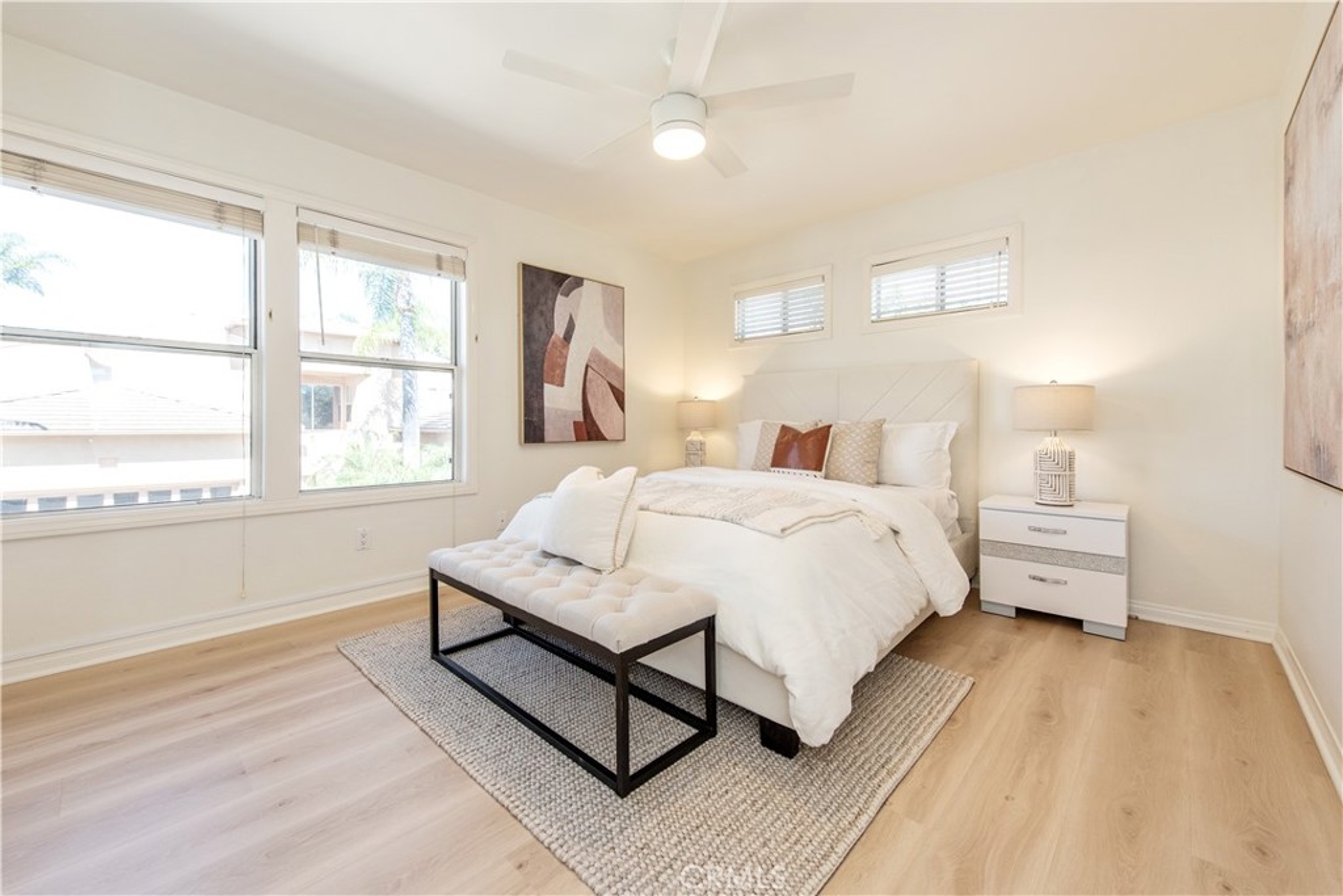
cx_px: 672
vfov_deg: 81.2
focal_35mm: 14
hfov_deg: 104.2
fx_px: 522
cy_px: 448
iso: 500
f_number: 5.6
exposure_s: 1/125
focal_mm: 14
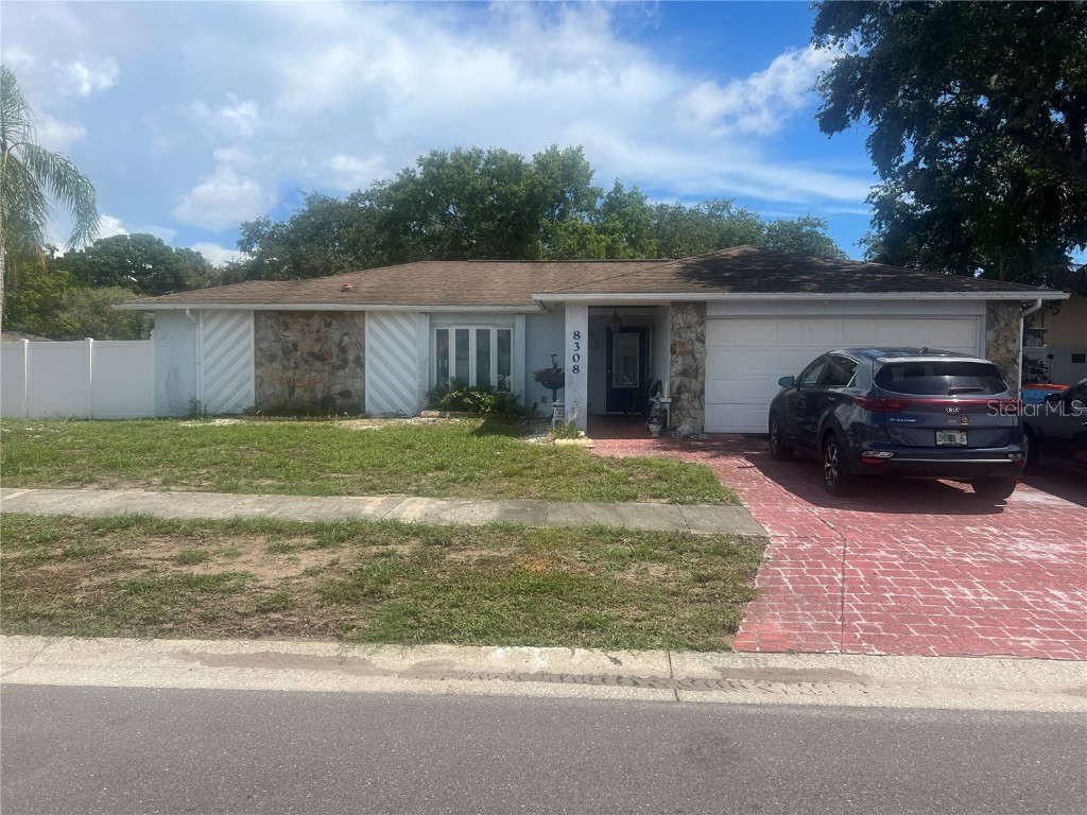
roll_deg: -0.7
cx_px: 544
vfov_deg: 53.1
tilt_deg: -2.2
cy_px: 408
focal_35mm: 26
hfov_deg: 67.3
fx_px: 816
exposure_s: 1/5076
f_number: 1.5
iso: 50
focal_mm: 5.7
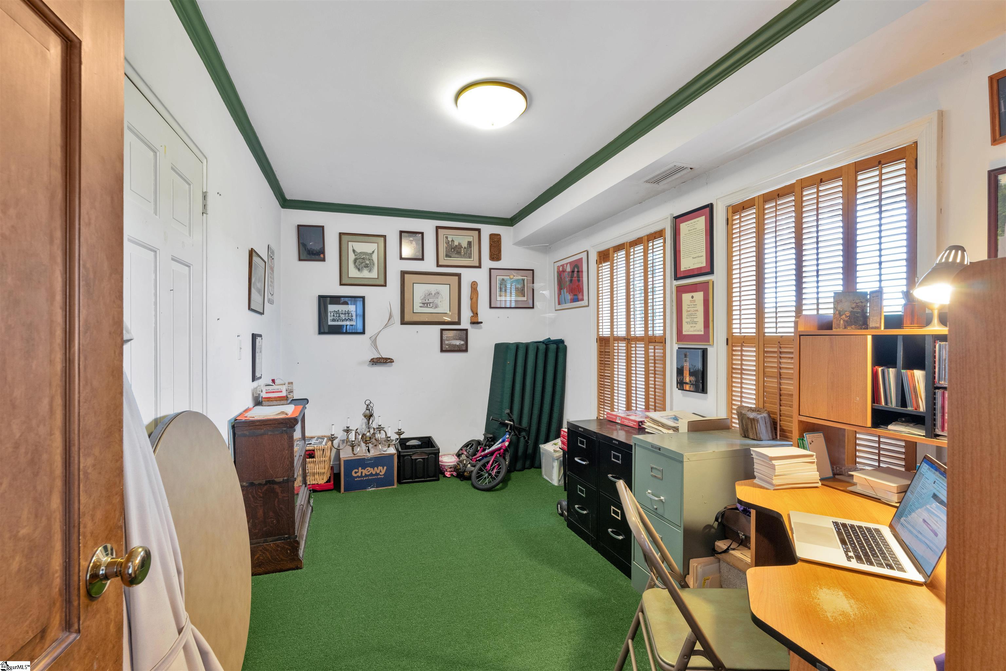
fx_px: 461
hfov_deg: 95.0
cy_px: 336
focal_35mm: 16
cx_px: 503
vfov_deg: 72.1
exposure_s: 1/1.25
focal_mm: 16.5
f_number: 9
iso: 320
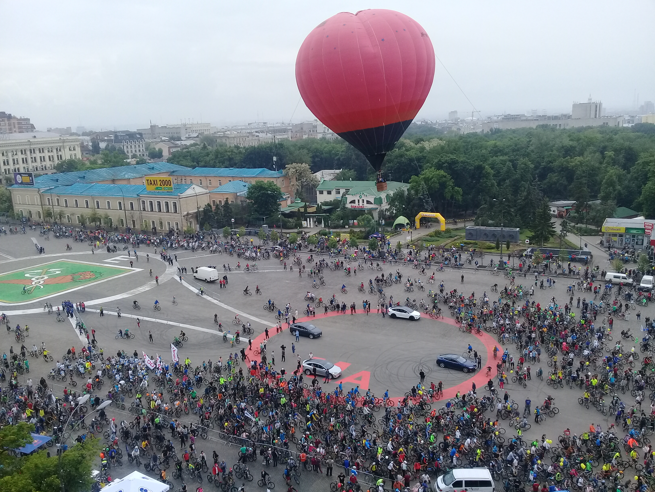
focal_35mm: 31
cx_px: 328
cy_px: 246
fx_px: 587
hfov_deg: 58.4
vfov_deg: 45.4
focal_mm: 3.3
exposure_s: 1/646
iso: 50
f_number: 2.2
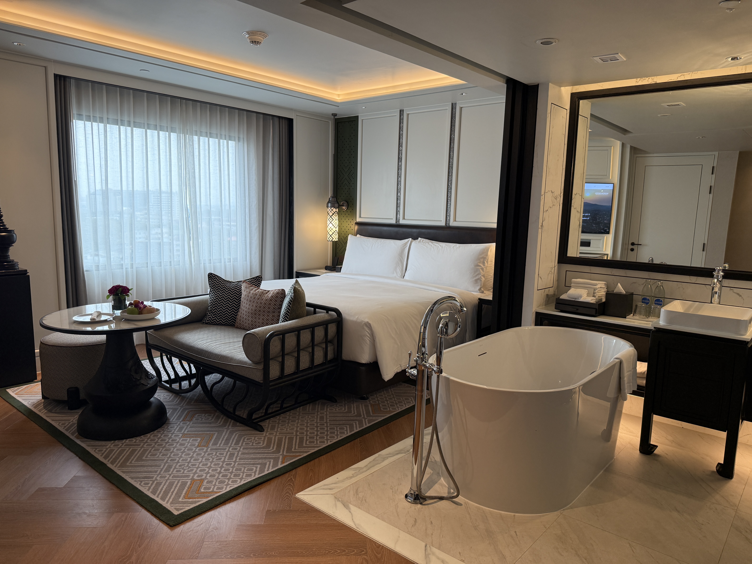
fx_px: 521
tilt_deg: -7.8
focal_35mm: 24
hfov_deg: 71.6
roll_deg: -1.9
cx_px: 376
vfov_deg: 56.8
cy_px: 282
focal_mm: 6.76
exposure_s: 1/100
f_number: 1.78
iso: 125
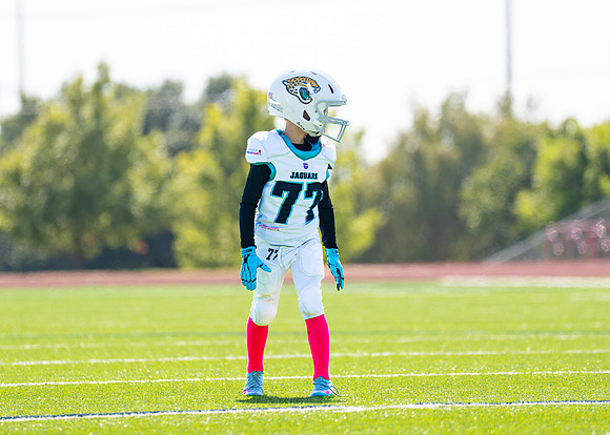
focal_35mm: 330
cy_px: 207
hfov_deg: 6.1
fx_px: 5708
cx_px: 278
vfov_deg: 4.4
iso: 100
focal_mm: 200
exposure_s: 1/1250
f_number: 2.8
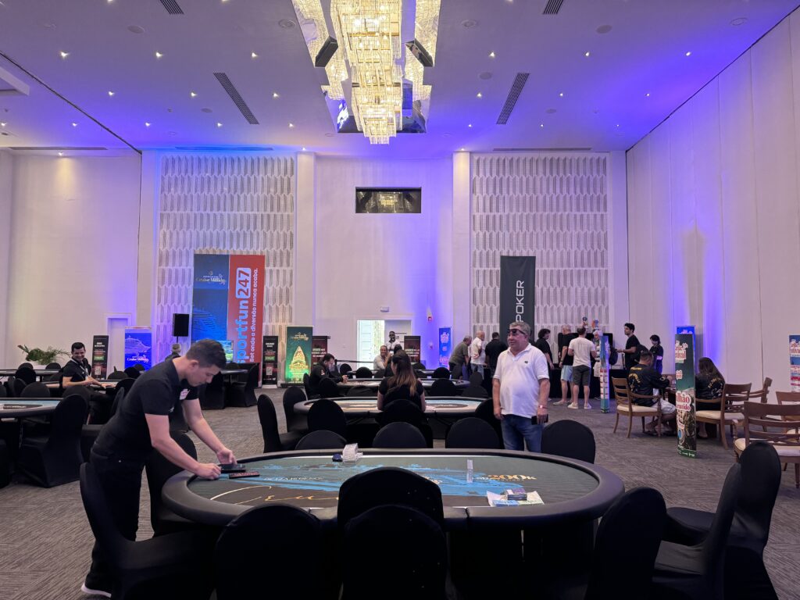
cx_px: 400
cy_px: 300
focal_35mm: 24
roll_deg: -0.9
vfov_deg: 56.8
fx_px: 555
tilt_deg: +2.5
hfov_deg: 71.6
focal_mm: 6.76
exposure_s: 1/60
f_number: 1.78
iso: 320
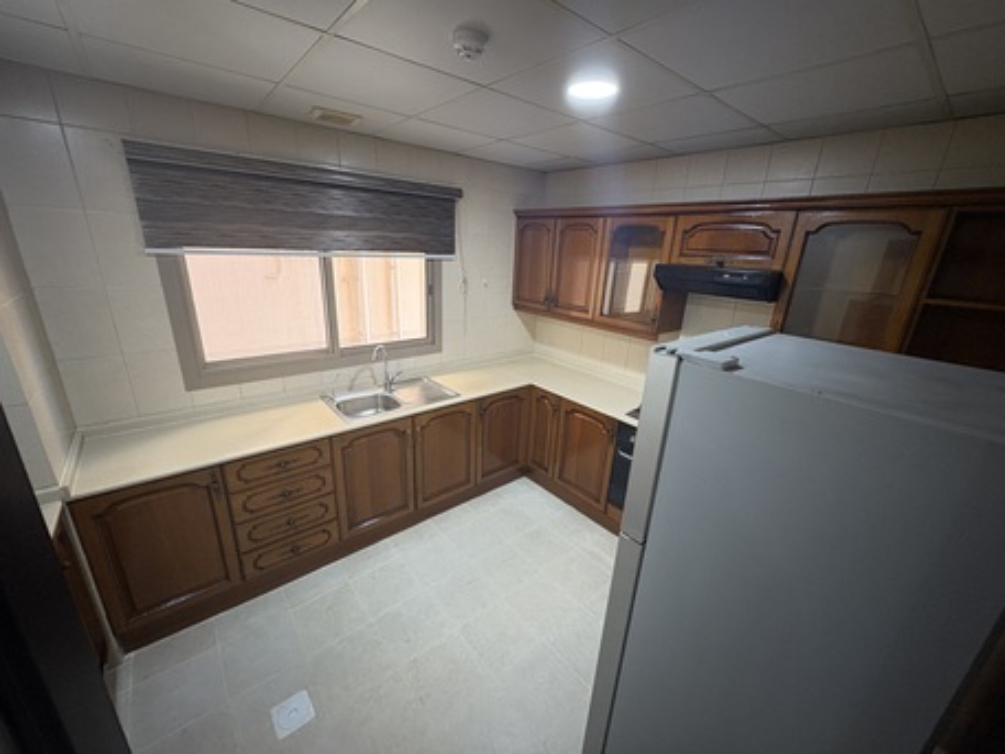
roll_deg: -2.3
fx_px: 407
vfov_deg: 85.7
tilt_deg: -18.5
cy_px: 377
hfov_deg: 102.0
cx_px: 502
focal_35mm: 14
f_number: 2.2
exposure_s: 1/50
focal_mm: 2.22
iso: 250
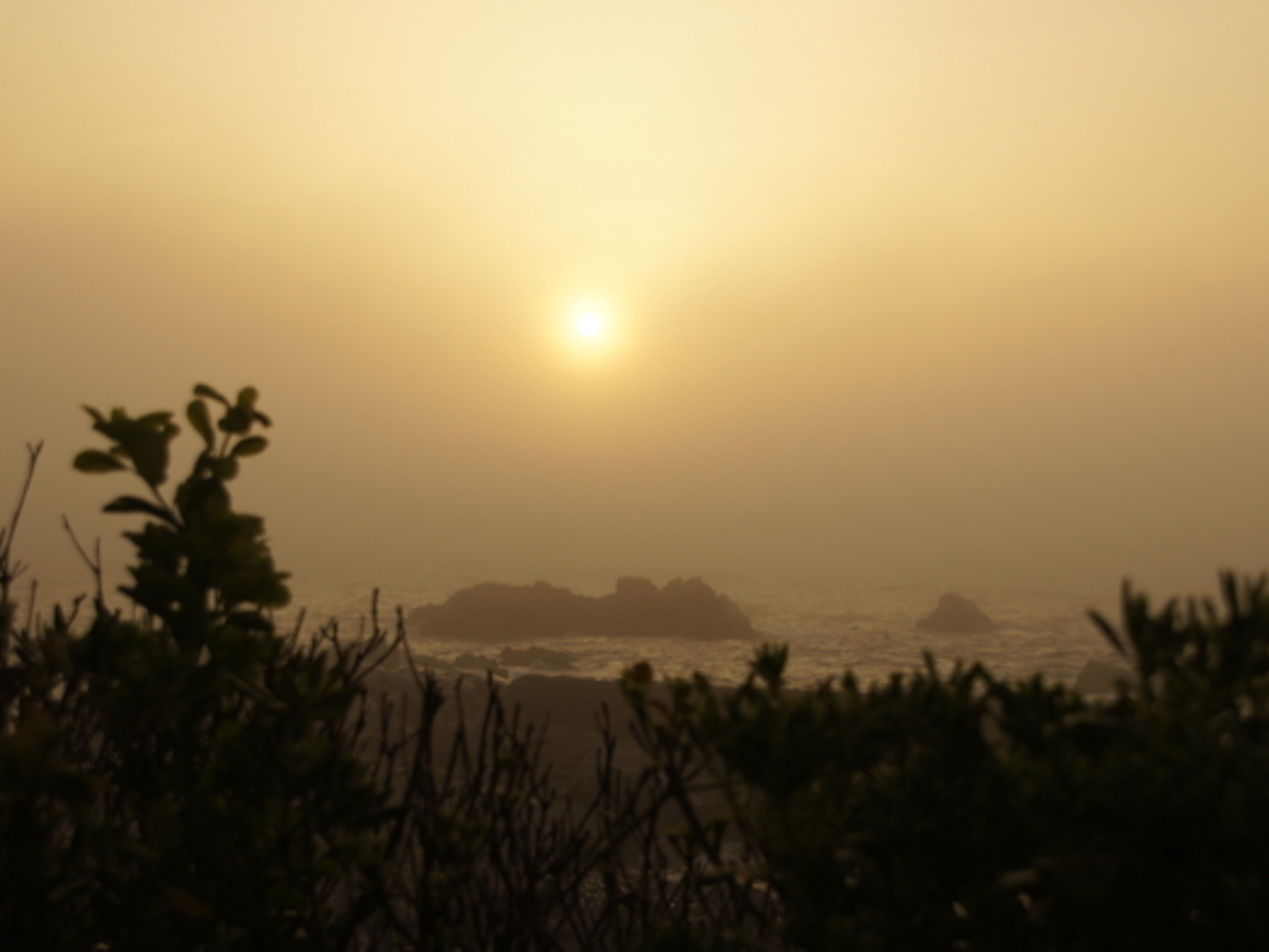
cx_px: 673
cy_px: 474
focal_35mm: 66
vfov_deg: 22.3
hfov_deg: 29.4
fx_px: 2420
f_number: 6.3
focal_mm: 40
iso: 200
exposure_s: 1/1000
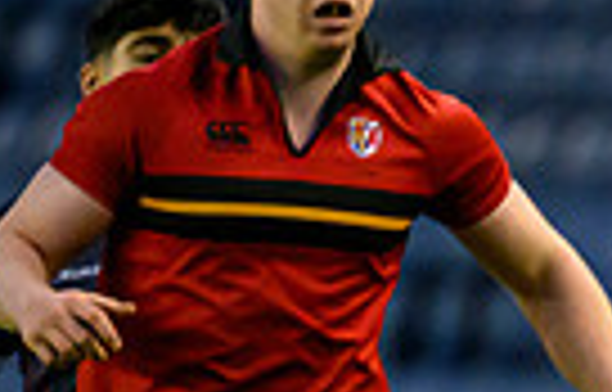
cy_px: 721
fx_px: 46442
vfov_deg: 0.5
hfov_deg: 0.8
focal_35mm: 2766
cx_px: 1253
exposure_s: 1/1000
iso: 10000
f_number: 4
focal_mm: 560
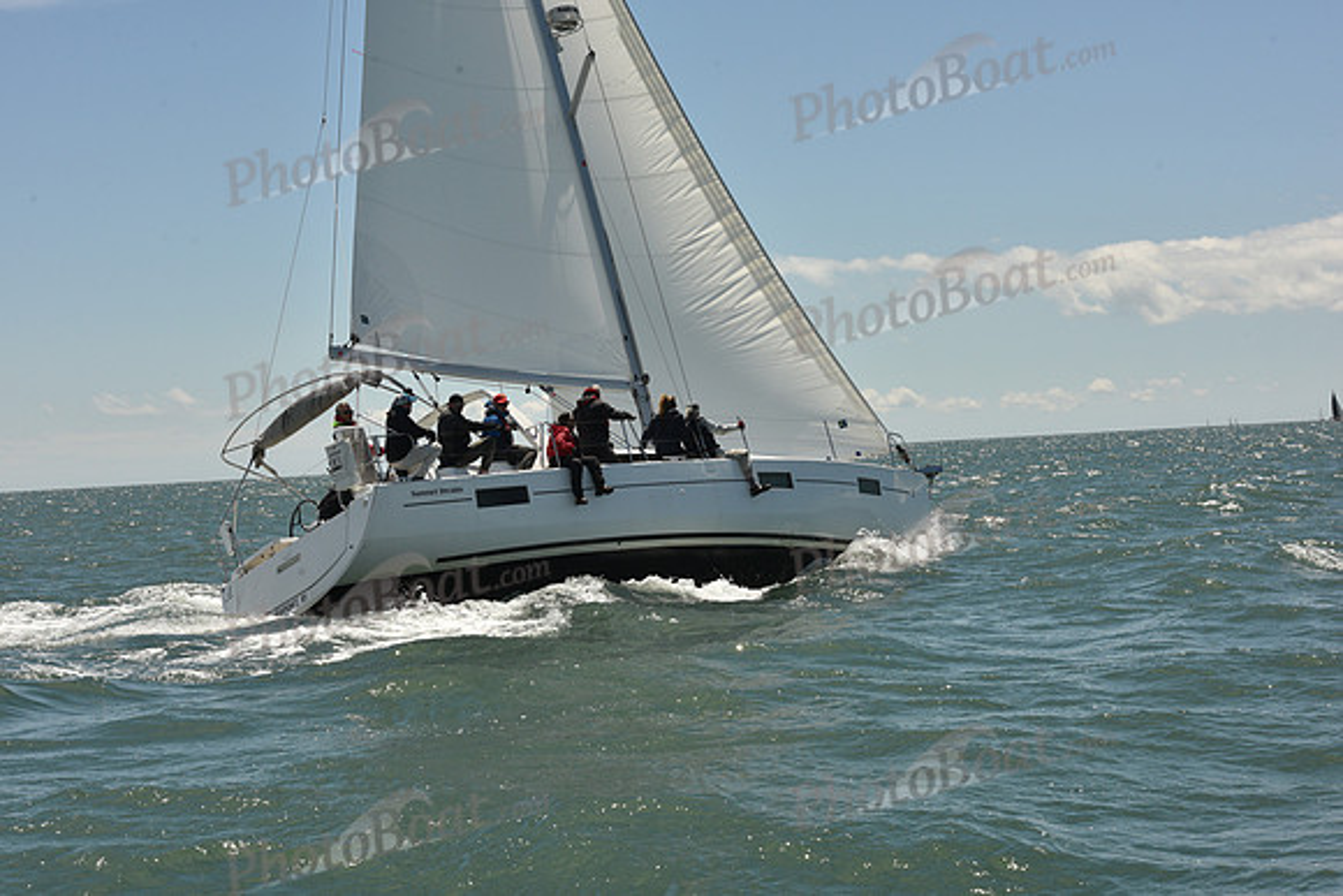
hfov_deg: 28.8
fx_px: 2612
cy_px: 448
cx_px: 672
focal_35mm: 70
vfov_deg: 19.5
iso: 320
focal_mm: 70
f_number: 13
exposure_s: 1/800
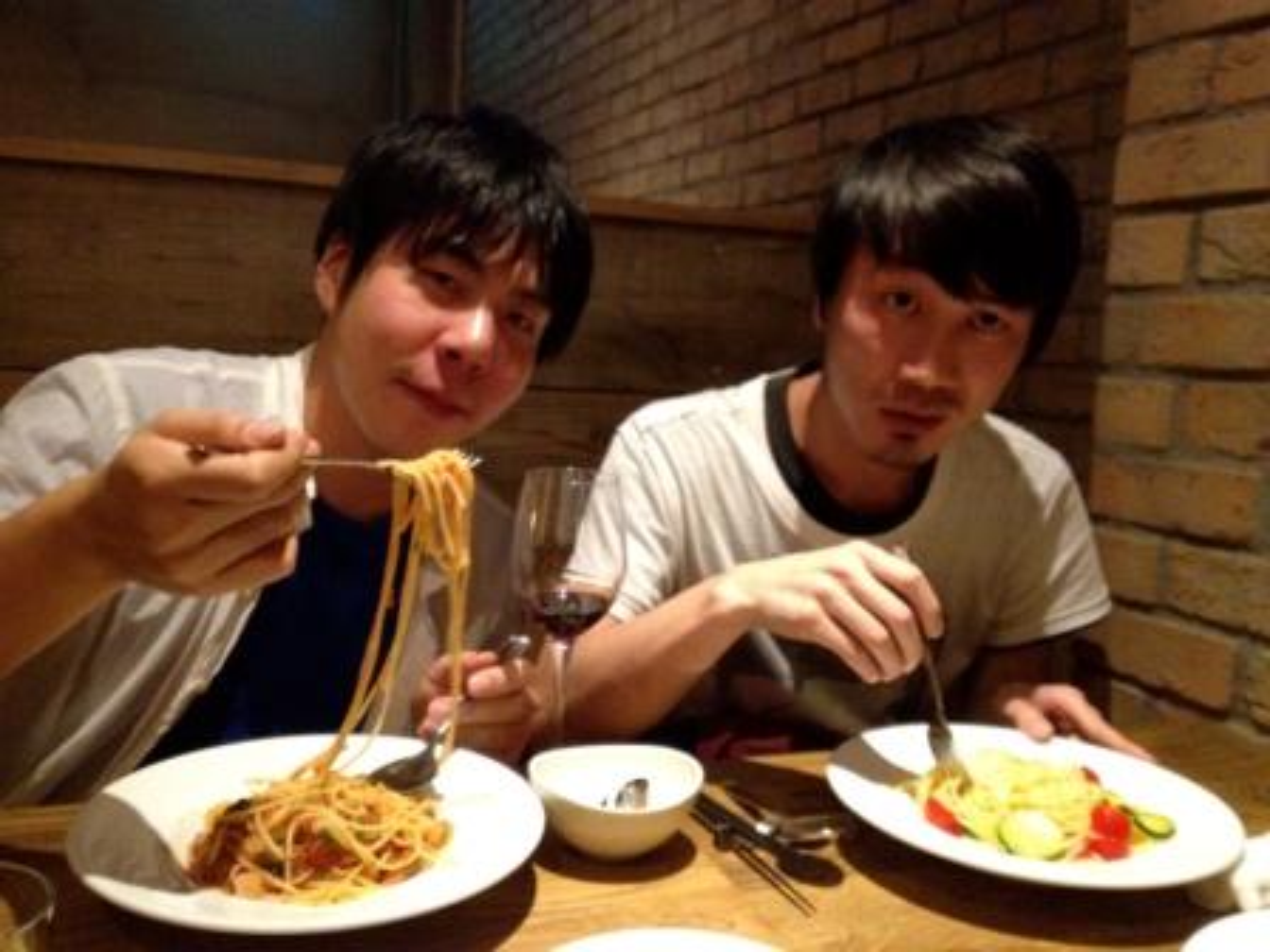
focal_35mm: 35
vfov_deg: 40.7
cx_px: 635
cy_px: 476
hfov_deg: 52.6
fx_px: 1284
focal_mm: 4.28
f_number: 2.4
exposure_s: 1/15
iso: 640
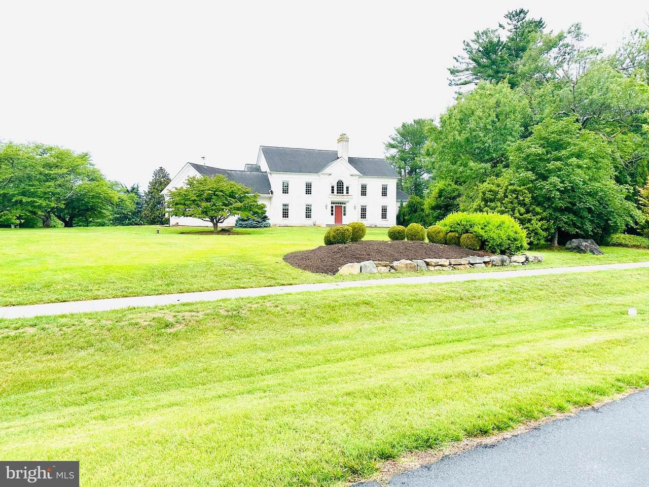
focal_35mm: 24
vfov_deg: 56.8
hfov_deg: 71.6
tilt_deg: -1.4
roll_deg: +0.2
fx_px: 450
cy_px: 244
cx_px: 324
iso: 80
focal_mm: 6.86
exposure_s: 1/2660
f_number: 1.78
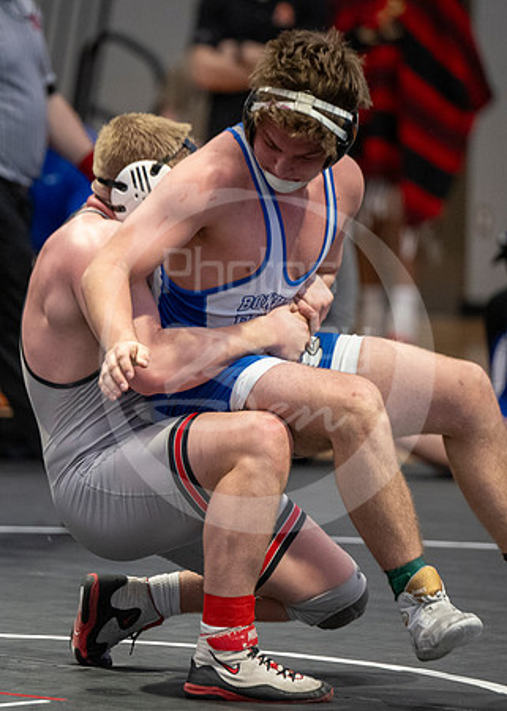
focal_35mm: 356
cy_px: 395
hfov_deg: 4.0
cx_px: 209
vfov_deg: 5.7
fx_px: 7179
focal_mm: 200
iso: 3200
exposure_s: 1/1000
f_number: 2.8
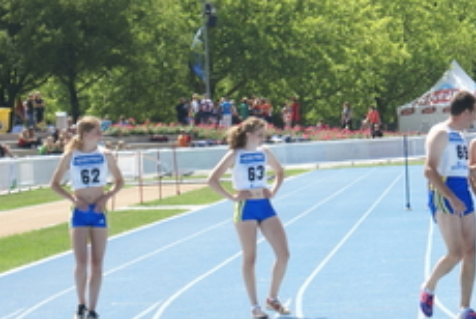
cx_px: 532
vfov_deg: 5.6
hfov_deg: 8.3
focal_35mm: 246
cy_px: 93
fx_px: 3257
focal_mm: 70
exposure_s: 1/250
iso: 100
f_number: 6.3
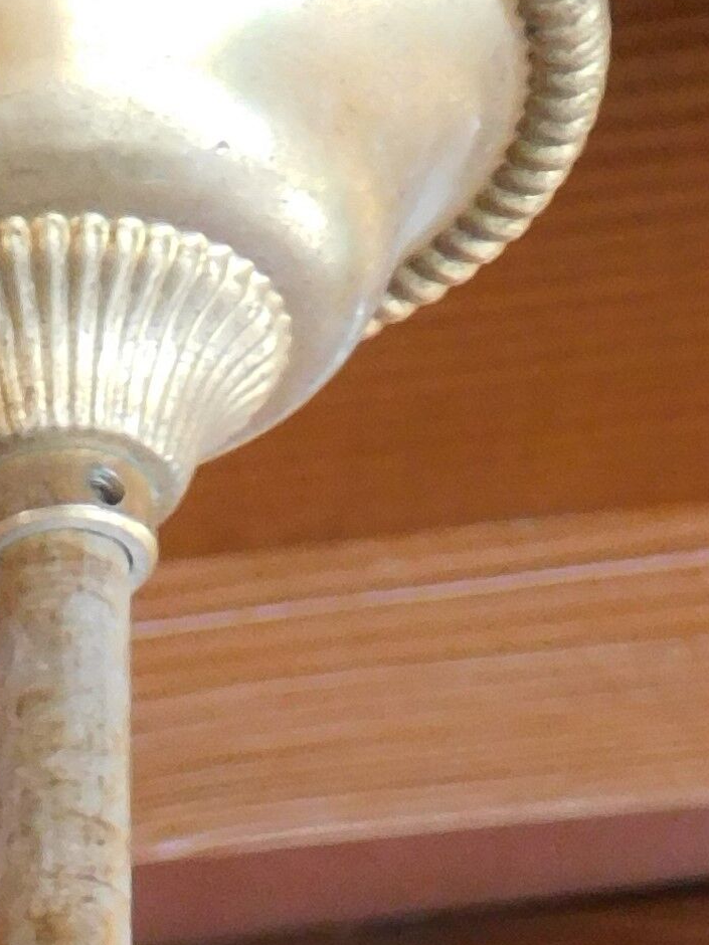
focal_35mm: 392
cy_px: 2066
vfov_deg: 4.9
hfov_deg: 3.8
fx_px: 10705
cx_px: 115
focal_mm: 14.2
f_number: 4.4
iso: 400
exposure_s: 1/15
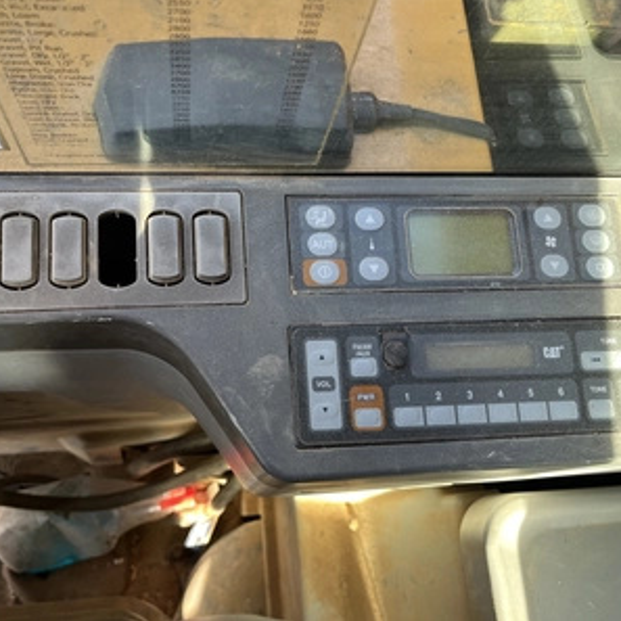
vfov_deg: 52.5
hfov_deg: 52.4
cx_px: 274
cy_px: 309
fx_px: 629
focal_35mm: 31
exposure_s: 1/122
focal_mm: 5.1
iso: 80
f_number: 1.6
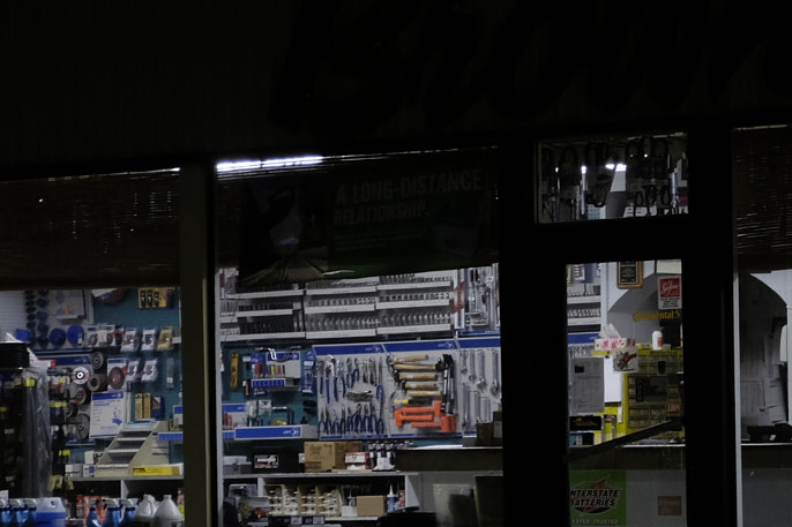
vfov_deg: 7.8
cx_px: 795
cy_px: 273
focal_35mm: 175
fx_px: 3849
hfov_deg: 11.6
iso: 1000
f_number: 5.6
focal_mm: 50
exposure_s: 1/15
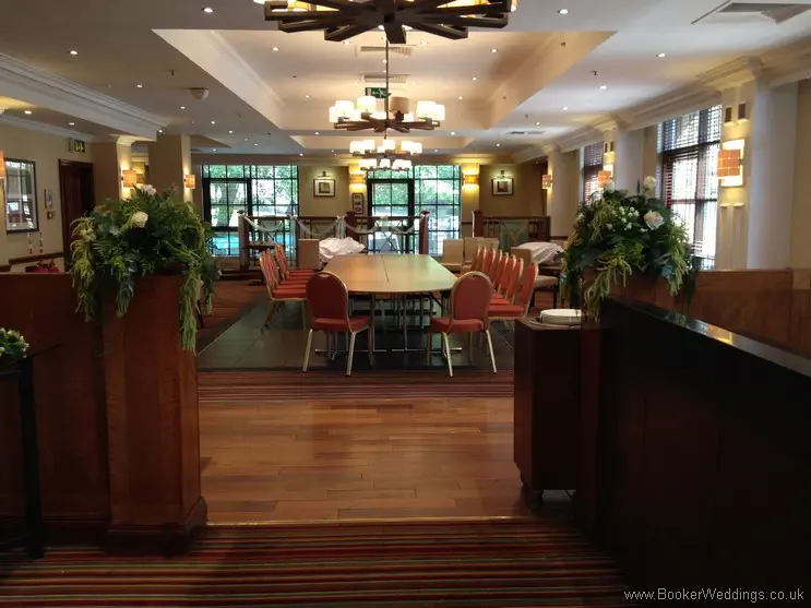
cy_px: 304
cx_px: 406
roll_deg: -0.3
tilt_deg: -8.7
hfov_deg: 52.6
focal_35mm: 35
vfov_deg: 40.7
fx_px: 820
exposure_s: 1/20
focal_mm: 4.28
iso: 50
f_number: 2.4
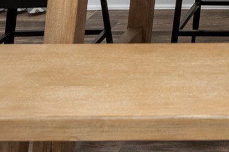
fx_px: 610
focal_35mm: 96
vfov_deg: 11.8
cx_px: 321
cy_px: -202
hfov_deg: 19.2
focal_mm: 16
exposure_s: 1/15
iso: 400
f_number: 7.1
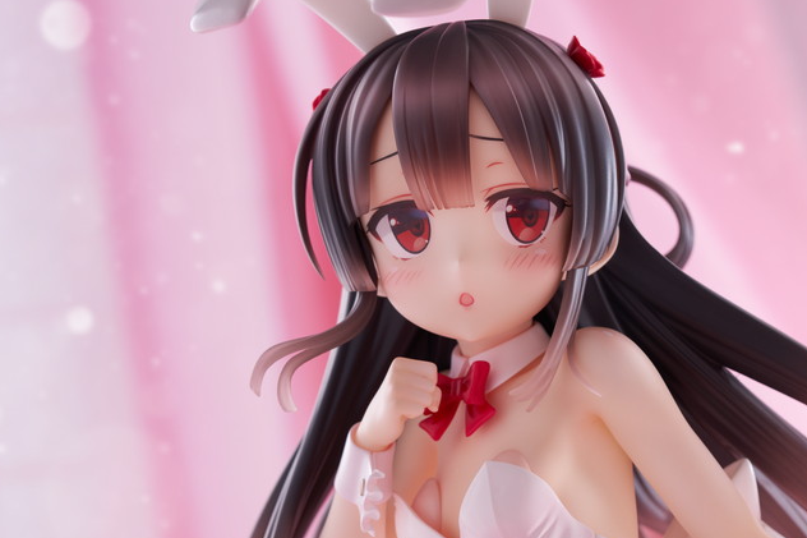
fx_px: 3832
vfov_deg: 8.0
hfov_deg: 12.0
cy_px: 424
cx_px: 591
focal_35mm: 171
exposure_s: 1/125
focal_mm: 90
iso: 125
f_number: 5.6
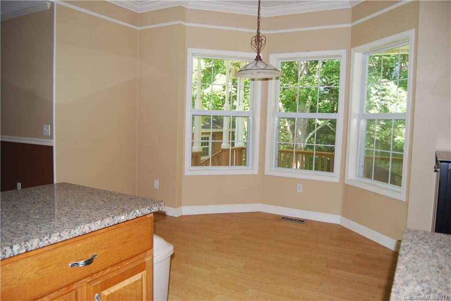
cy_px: 150
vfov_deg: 48.0
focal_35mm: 27
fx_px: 338
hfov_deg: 67.4
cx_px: 226
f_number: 3.5
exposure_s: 1/60
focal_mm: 18
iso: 200
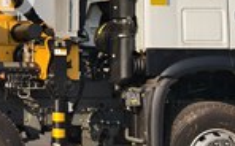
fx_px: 844
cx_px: -235
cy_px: -3
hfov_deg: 13.6
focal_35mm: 132
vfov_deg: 9.8
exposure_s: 1/2169
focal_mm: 5.6
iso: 72
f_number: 1.57
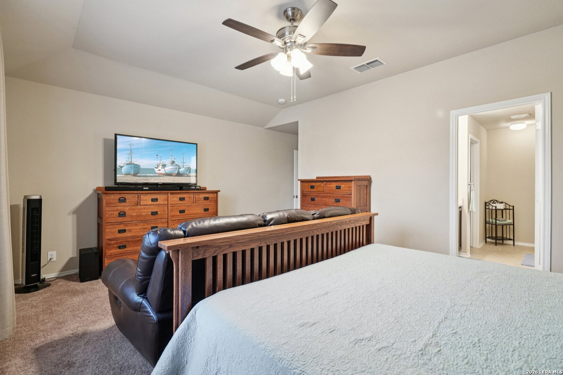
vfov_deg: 73.7
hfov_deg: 96.7
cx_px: 282
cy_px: 188
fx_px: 250
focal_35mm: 16
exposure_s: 1/6
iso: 400
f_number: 8
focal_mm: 16
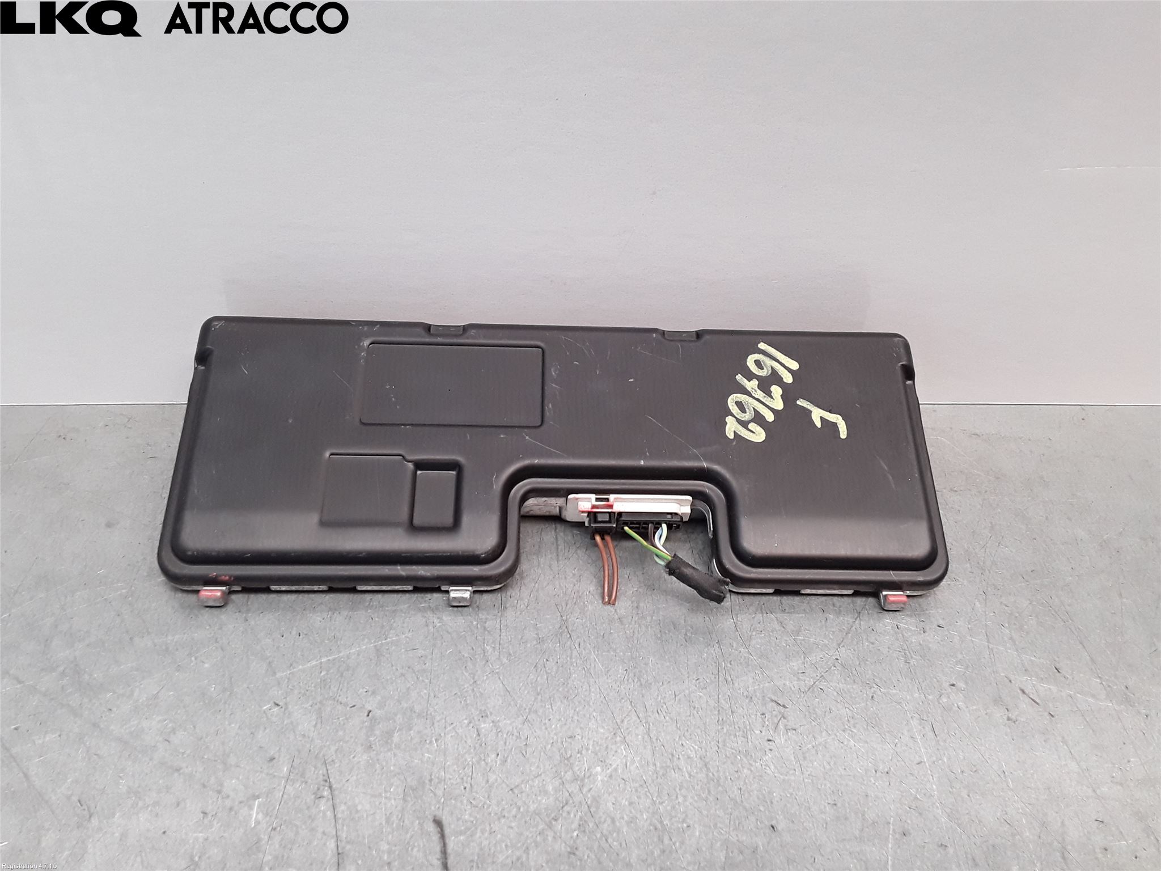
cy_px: 436
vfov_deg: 49.7
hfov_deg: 63.4
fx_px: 939
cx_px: 580
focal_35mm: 28
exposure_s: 1/103
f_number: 1.9
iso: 100
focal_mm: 2.91
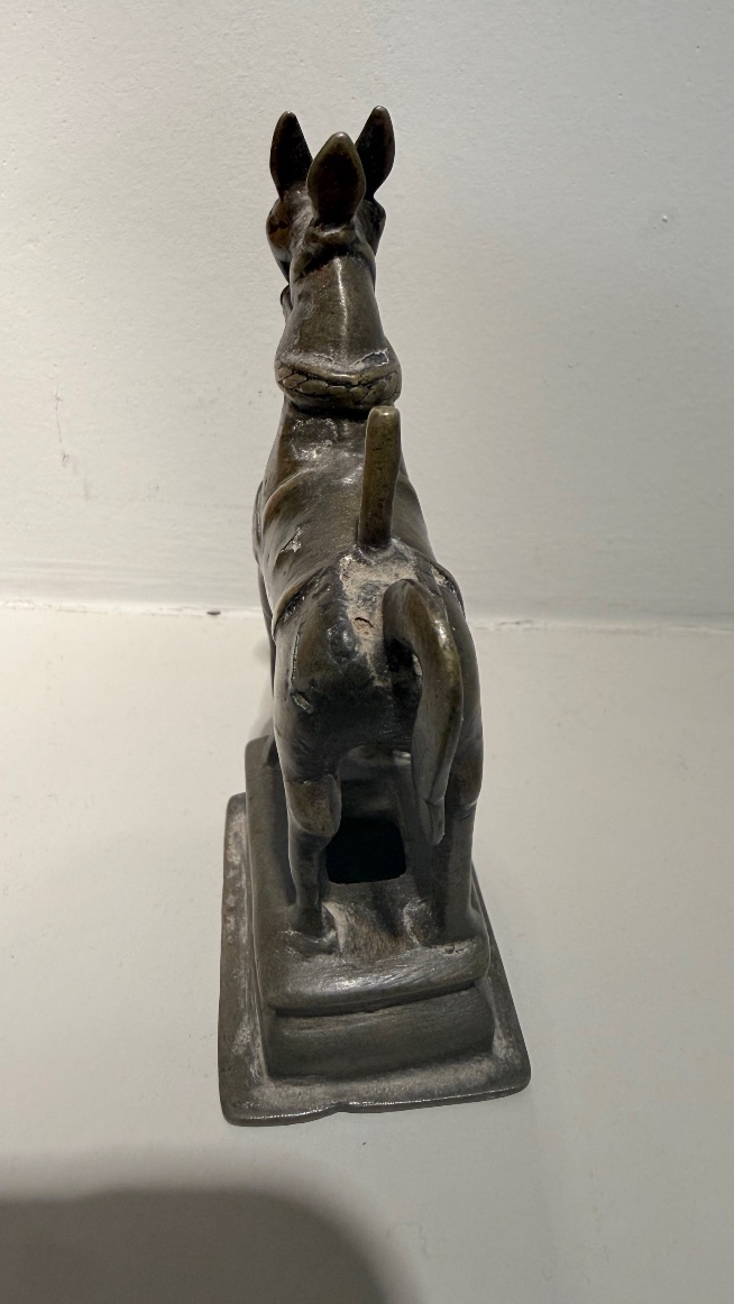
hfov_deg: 42.9
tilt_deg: -23.4
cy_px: 662
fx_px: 934
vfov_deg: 69.8
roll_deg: -0.4
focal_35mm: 27
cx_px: 380
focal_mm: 2.22
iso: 125
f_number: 2.2
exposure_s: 1/100
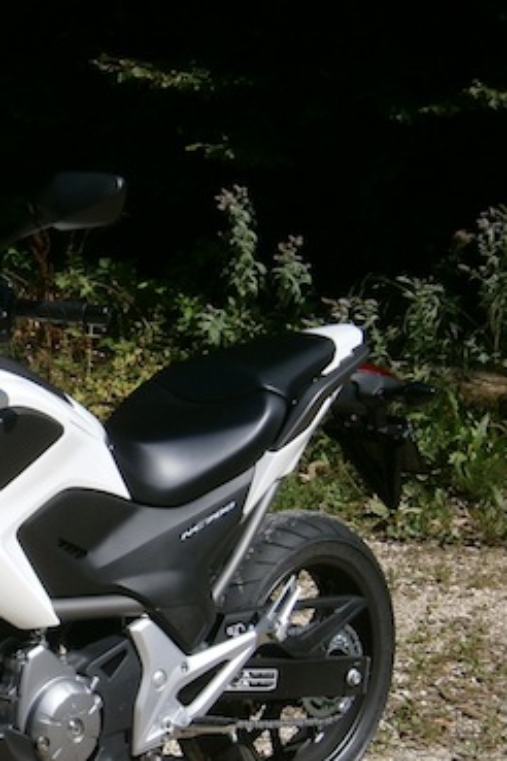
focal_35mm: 106
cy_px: 617
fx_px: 2239
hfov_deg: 12.7
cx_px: -27
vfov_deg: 19.1
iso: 80
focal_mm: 8.3
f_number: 3.4
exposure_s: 1/1250
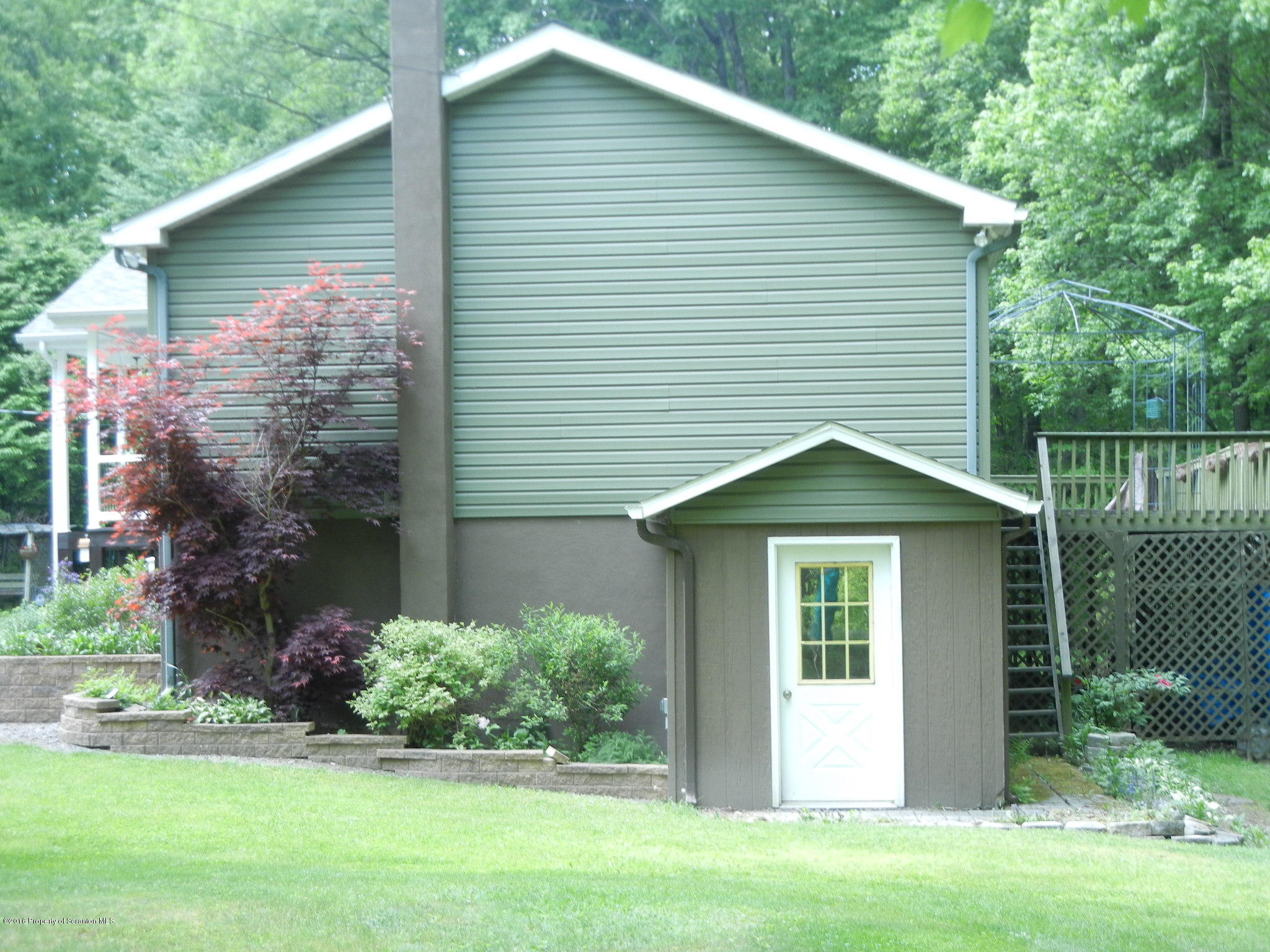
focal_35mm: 59
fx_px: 2165
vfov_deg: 24.8
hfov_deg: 32.7
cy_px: 476
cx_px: 635
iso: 160
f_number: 4
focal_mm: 10.6
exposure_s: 1/62.5
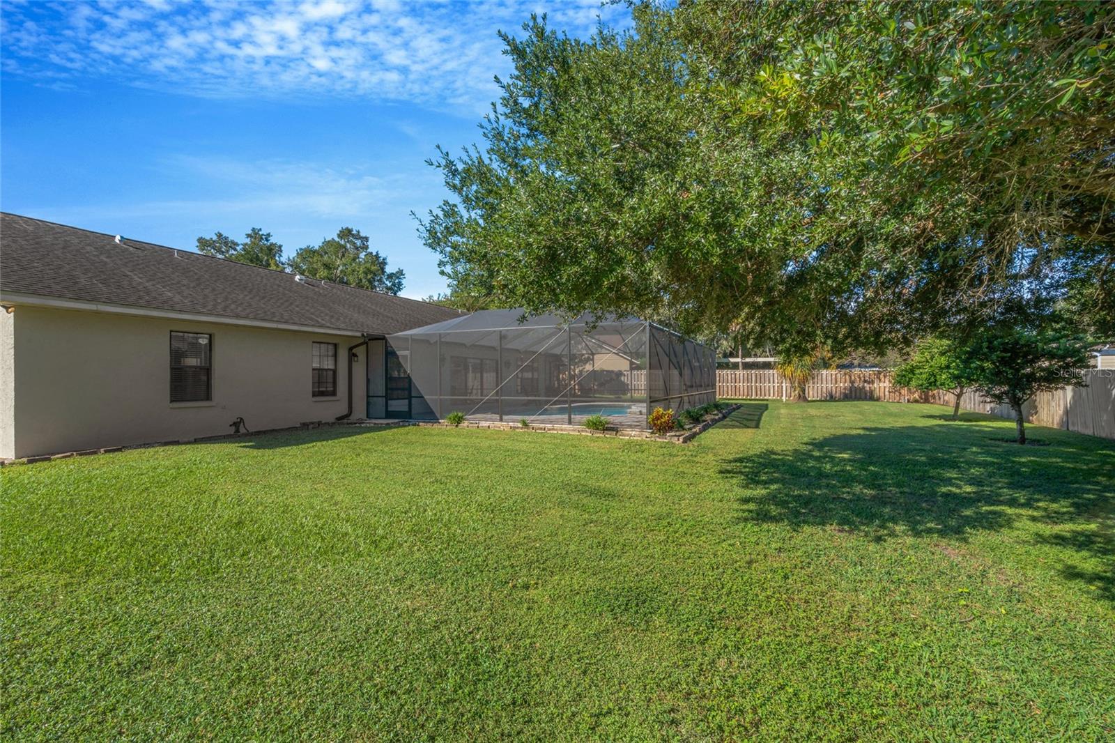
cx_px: 558
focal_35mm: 16
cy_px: 372
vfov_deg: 73.7
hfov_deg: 96.7
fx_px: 495
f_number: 16
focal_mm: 16
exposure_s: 1/30
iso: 100
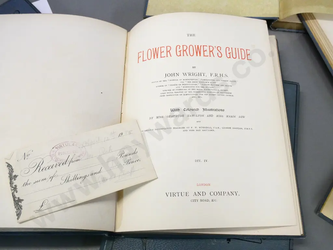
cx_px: 166
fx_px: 327
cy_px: 125
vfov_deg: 41.8
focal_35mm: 34
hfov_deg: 54.0
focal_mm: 17
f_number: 6.3
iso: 3200
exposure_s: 1/125
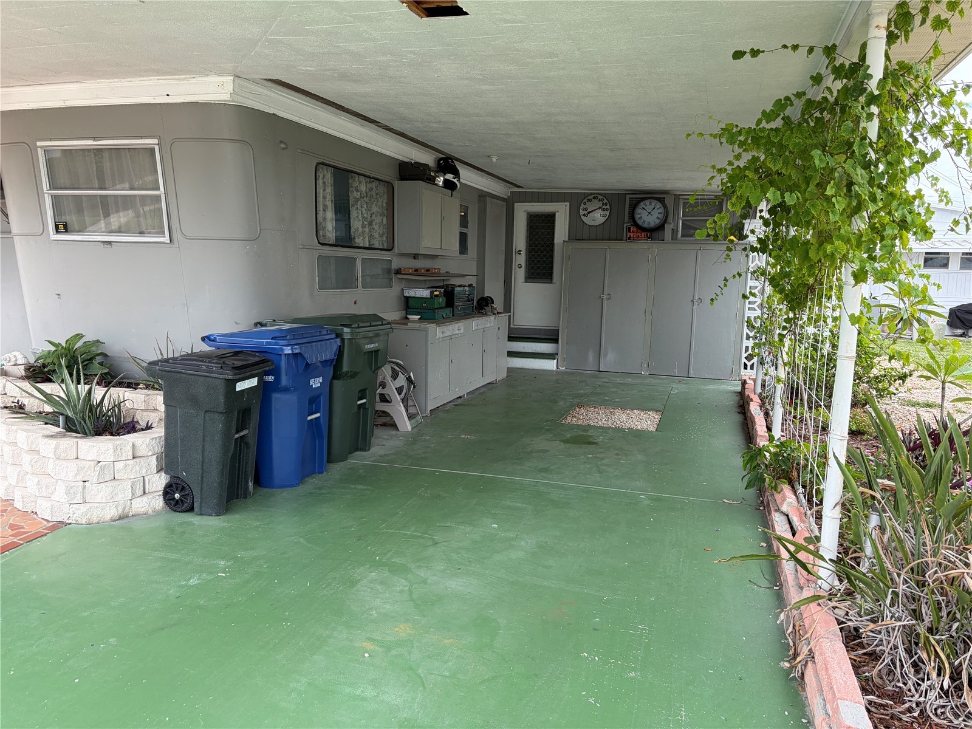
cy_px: 364
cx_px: 486
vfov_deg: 53.1
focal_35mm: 26
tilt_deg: -6.7
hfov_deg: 67.3
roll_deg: -1.0
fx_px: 730
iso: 50
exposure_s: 1/475
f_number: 1.6
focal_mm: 5.96
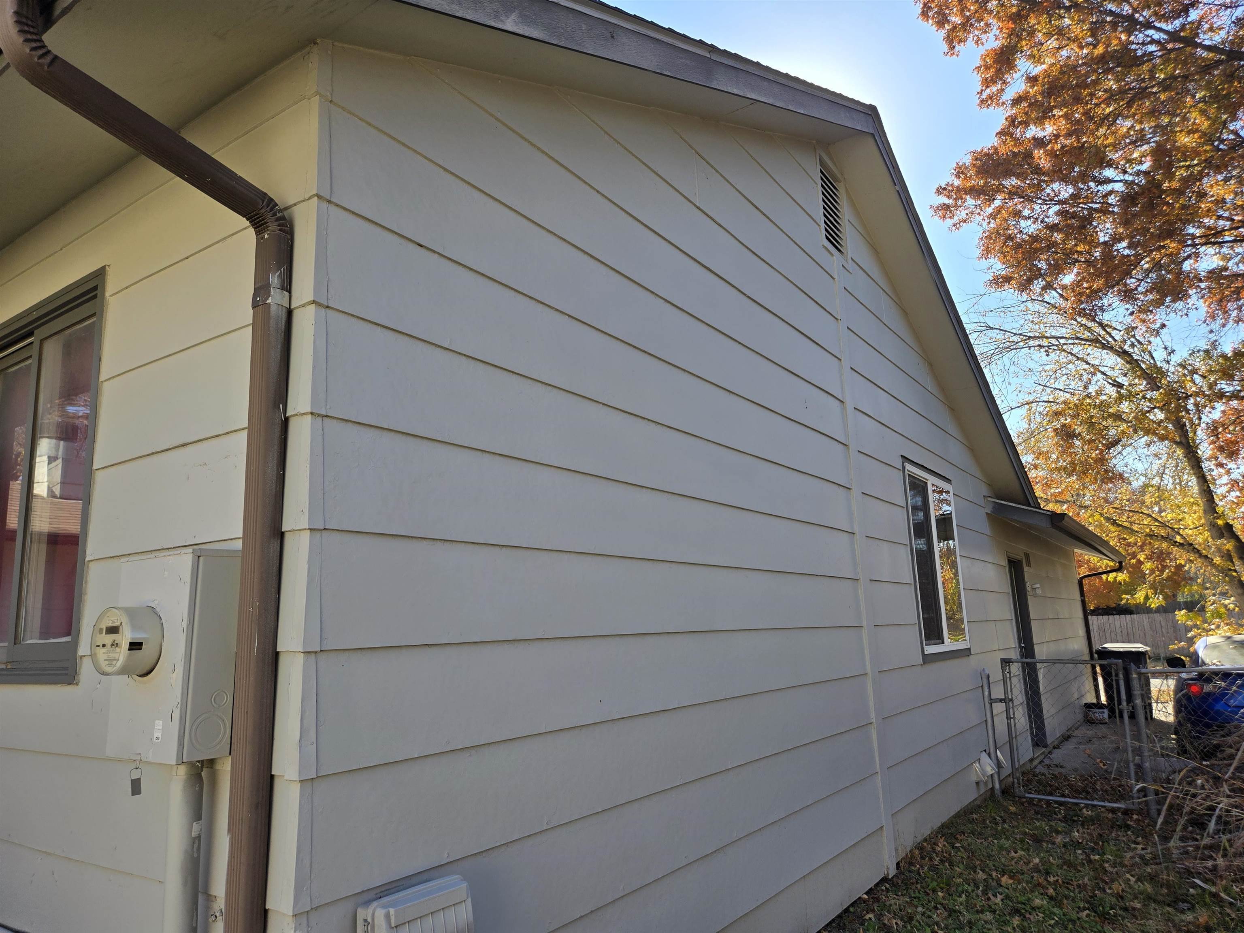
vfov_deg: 58.9
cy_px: 466
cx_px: 622
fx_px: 827
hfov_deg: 73.9
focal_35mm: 23
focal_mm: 5.4
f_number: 1.8
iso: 25
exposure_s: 1/1314
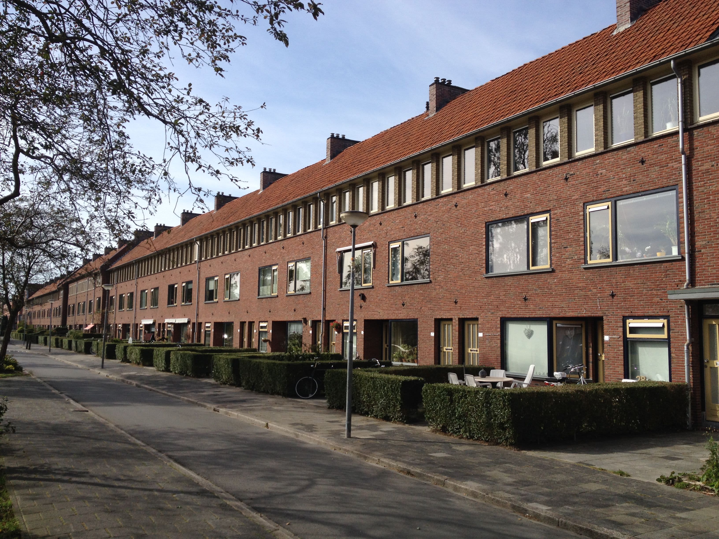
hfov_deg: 52.6
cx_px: 360
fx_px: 727
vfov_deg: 40.7
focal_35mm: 35
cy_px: 270
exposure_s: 1/1623
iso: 50
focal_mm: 4.3
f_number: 2.4
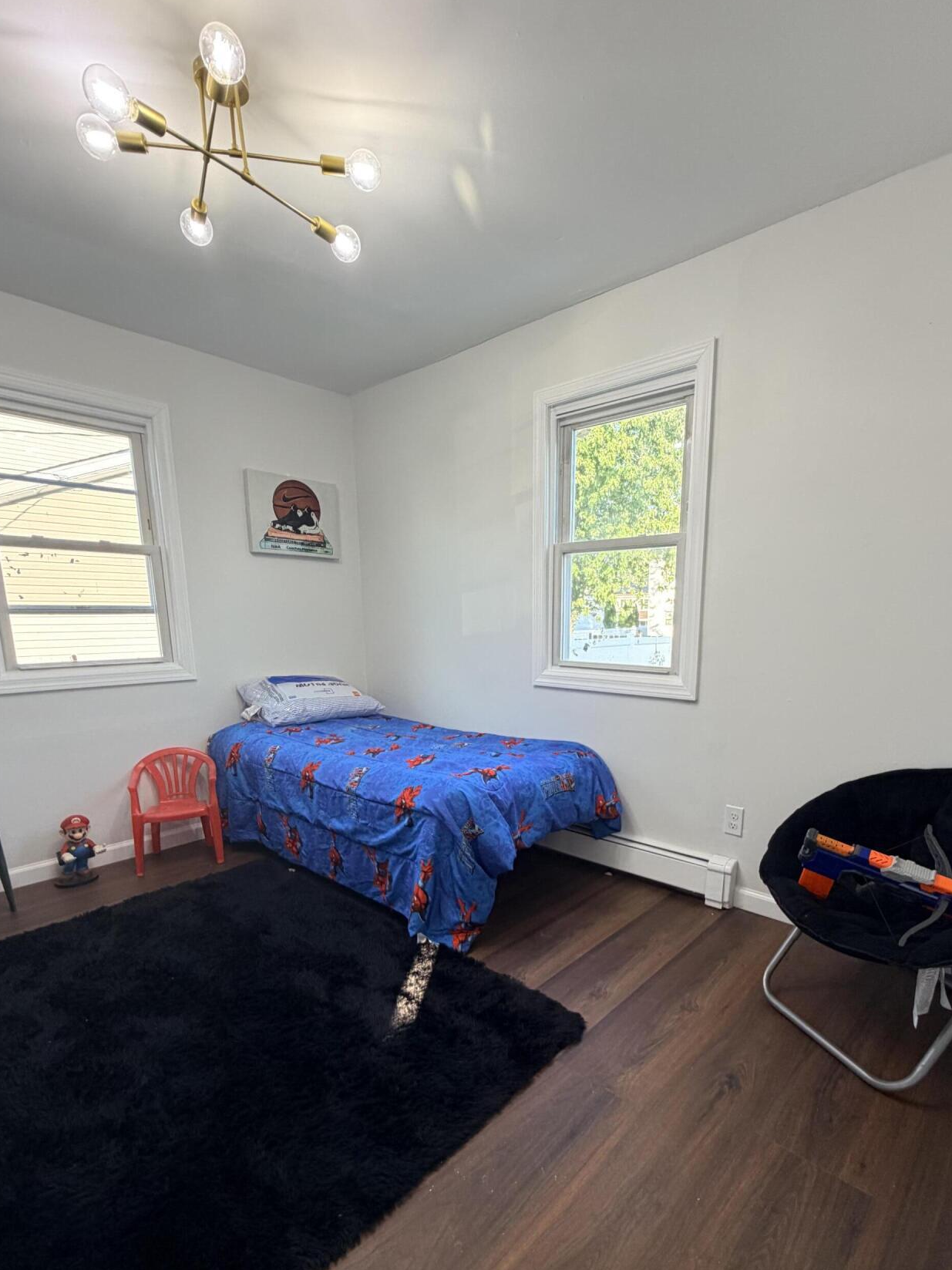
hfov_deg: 74.6
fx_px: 623
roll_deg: +0.8
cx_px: 520
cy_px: 749
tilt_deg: -11.7
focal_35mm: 17
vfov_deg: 90.1
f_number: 2.2
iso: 200
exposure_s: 1/120
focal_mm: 2.22
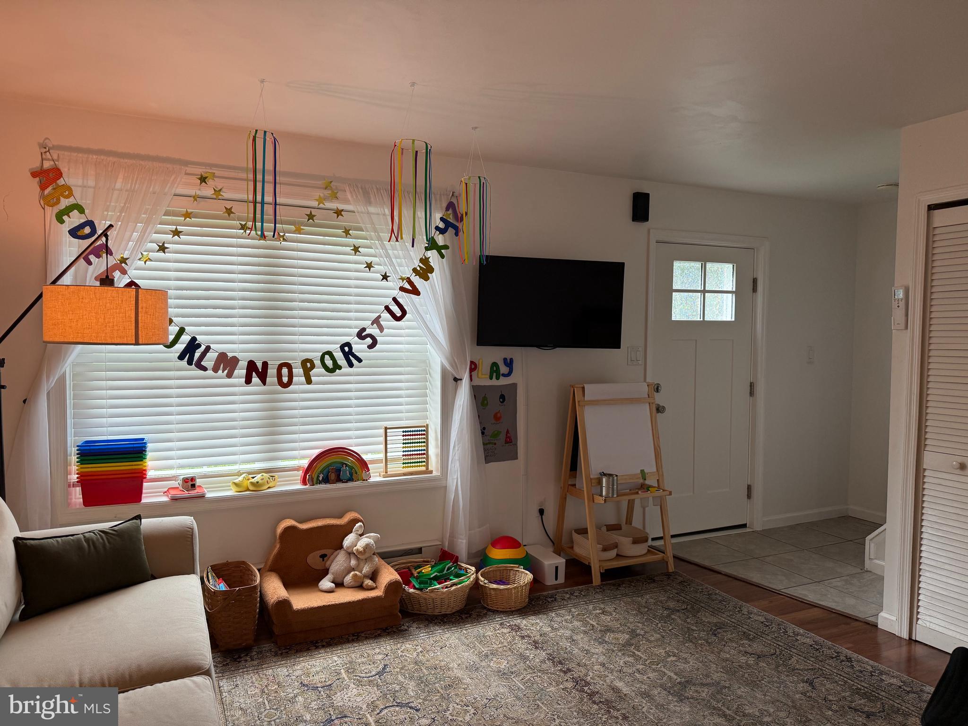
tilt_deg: -2.5
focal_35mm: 24
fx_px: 671
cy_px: 363
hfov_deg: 71.6
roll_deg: -0.5
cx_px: 484
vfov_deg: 56.8
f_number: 1.78
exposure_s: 1/60
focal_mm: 6.76
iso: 125
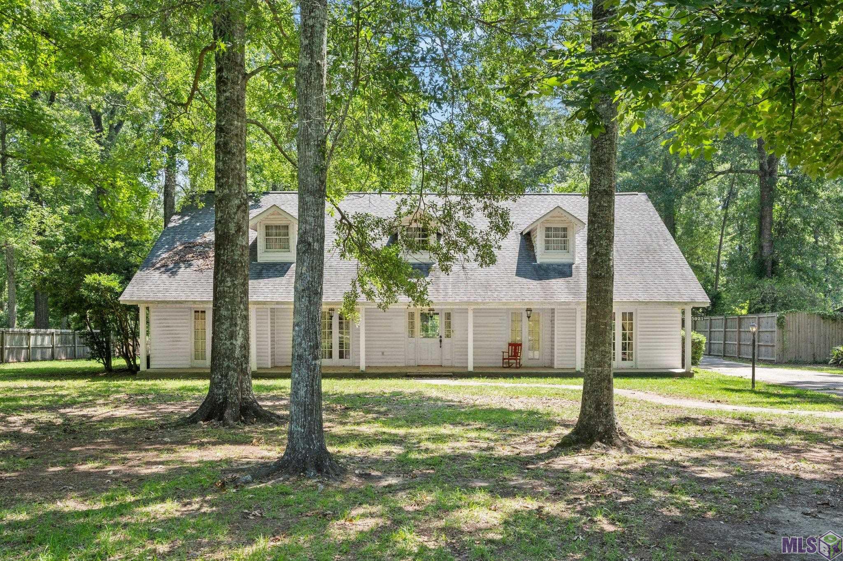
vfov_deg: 43.5
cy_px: 280
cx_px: 422
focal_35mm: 30
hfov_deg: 62.0
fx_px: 702
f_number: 10
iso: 800
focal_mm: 30
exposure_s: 1/400
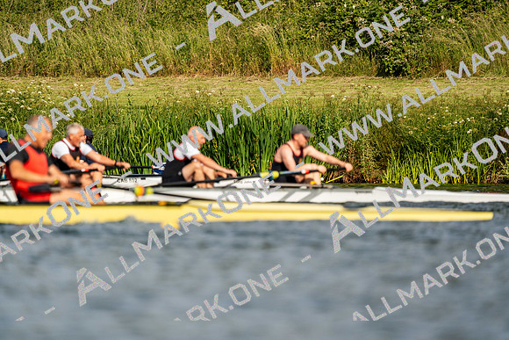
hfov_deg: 3.4
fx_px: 8485
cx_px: 254
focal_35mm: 600
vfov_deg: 2.3
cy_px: 170
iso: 200
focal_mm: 600
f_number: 6.3
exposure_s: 1/2000
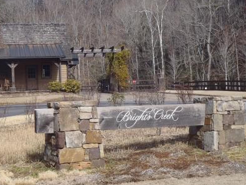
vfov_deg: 20.5
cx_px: 67
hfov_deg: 26.7
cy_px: 101
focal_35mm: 72
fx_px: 512
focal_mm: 8.89
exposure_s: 1/200
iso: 80
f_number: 5.6
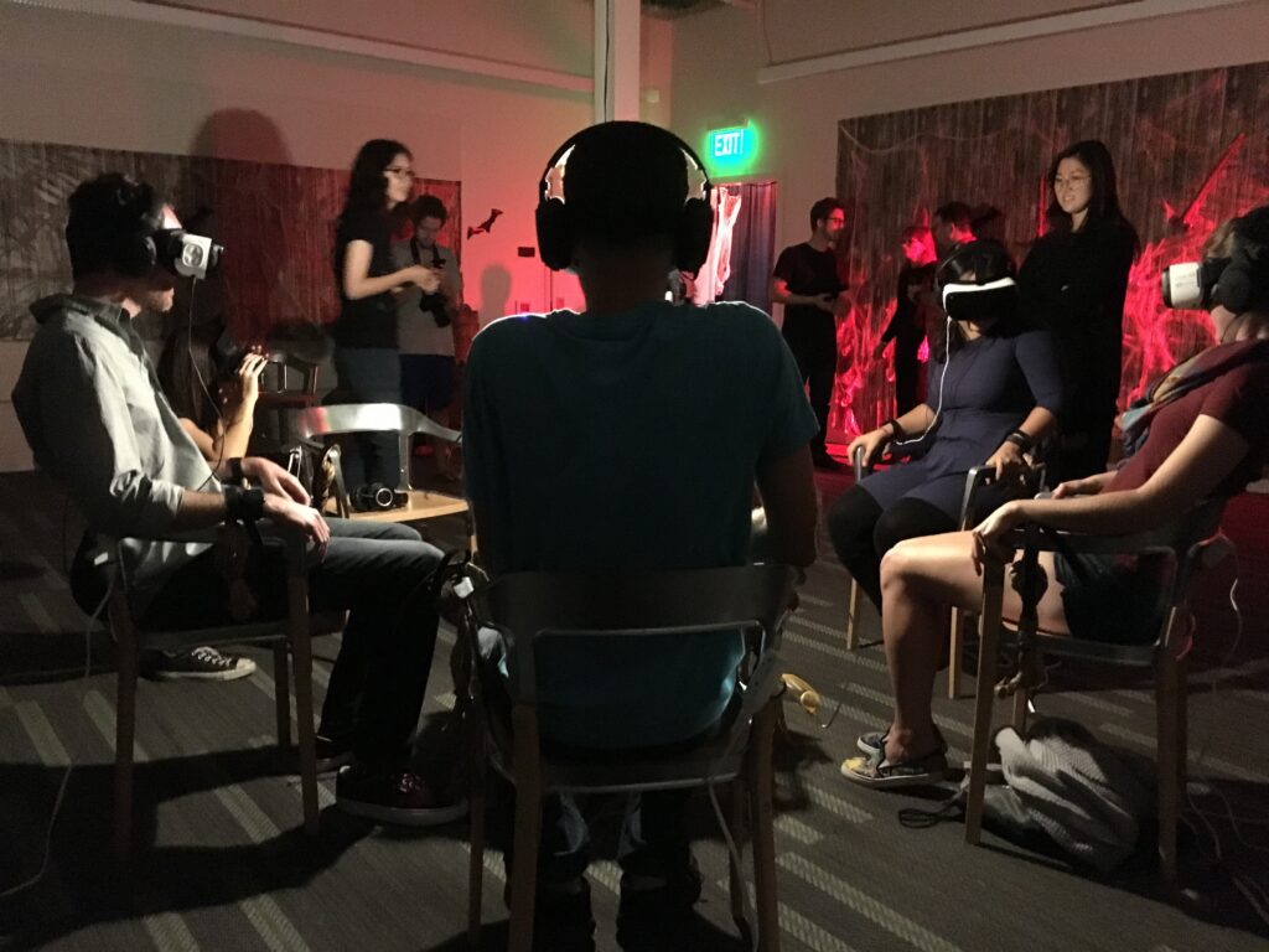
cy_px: 476
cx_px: 634
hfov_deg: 61.7
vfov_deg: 48.2
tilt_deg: -7.6
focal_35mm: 29
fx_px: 1063
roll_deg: -1.6
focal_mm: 4.15
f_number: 2.2
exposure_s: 1/15
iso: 1250
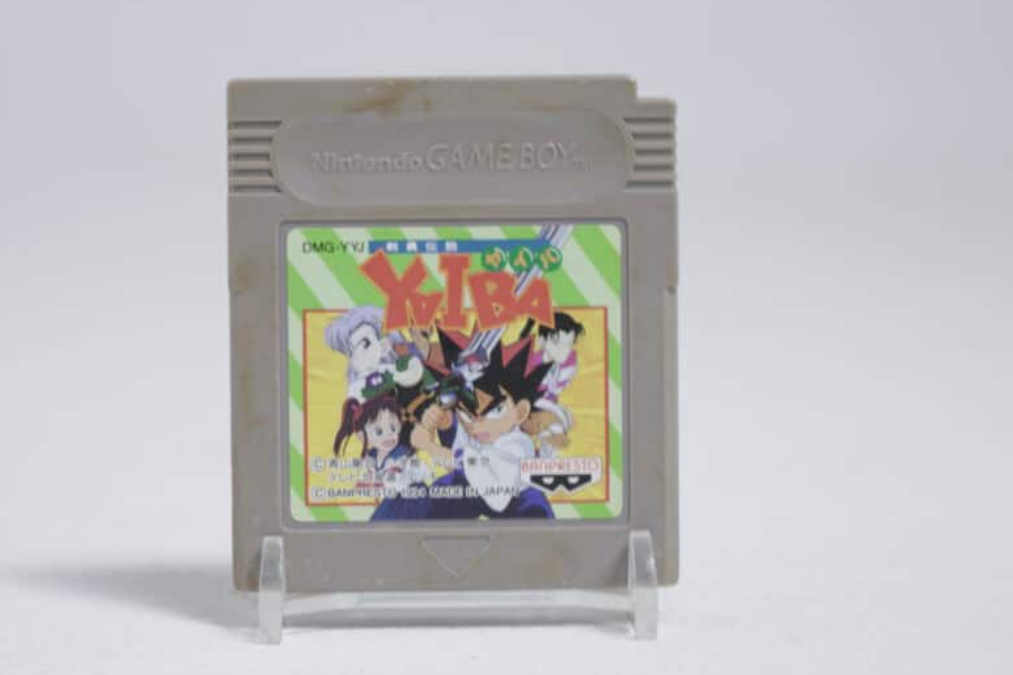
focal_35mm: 107
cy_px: 307
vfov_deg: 12.8
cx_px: 448
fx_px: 3011
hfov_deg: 19.1
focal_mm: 69
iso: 100
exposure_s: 1/6
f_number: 5.6
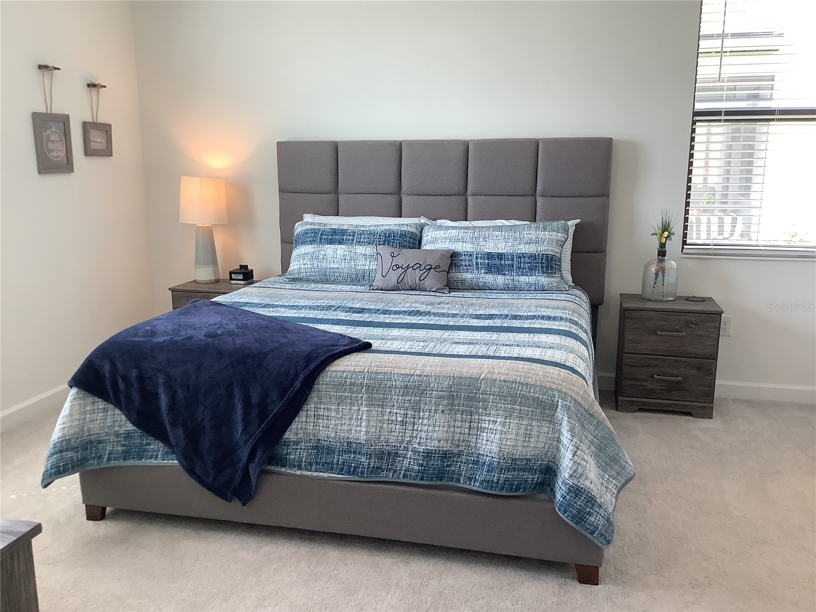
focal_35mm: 31
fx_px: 731
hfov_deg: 58.4
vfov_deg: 45.4
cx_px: 408
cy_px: 306
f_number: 2.4
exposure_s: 1/120
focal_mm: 3.3
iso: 100
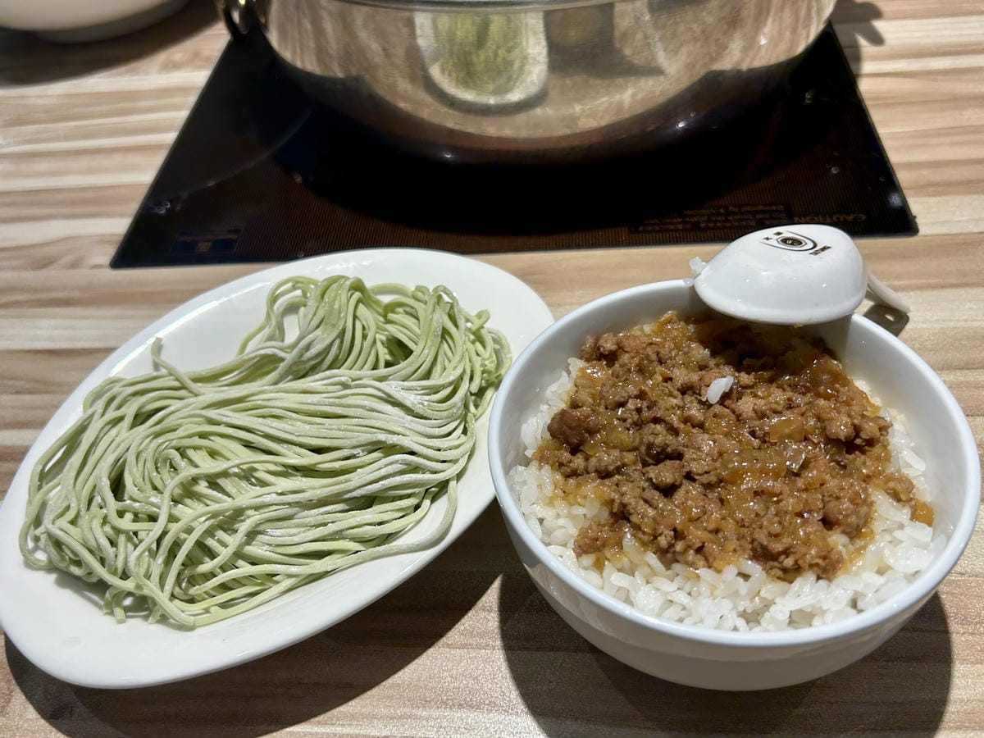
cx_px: 492
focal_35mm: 26
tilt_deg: -45.3
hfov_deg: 67.3
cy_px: 369
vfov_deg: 53.1
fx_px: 739
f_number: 1.5
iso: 50
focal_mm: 5.7
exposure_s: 1/120
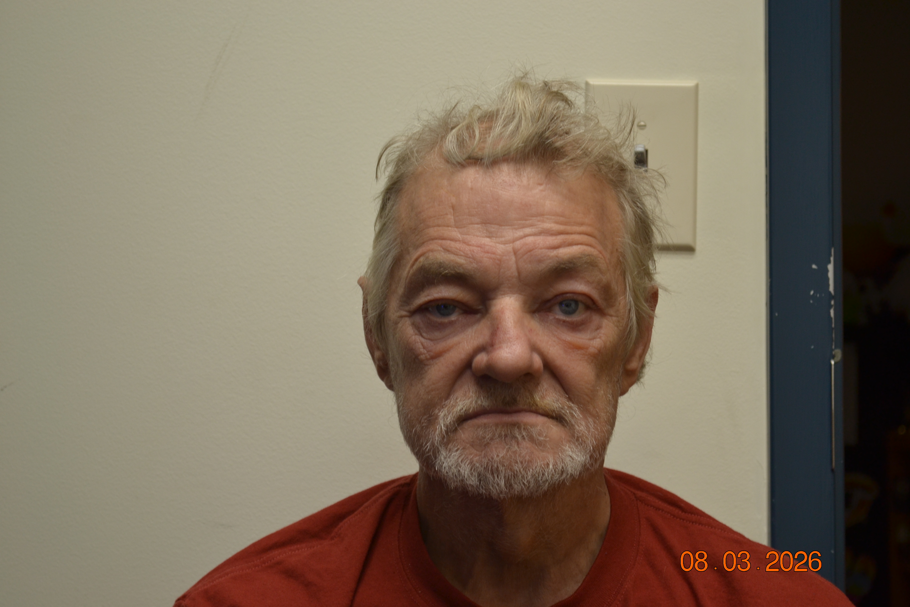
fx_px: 2085
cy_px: 304
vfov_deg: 16.6
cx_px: 455
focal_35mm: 82
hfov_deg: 24.6
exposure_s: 1/20
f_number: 5.6
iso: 400
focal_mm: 55
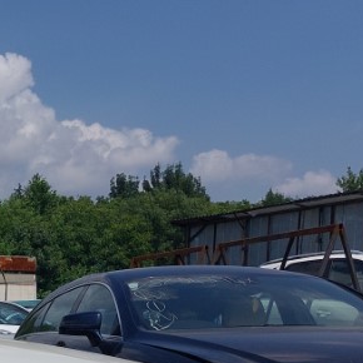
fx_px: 890
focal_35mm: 75
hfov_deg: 19.2
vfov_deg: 21.4
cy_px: 441
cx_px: -230
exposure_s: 1/3483
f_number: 1.8
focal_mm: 5.23
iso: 25
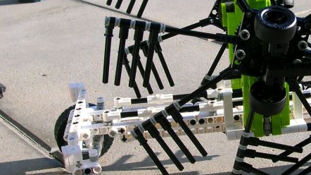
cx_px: 239
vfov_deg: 16.9
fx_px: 585
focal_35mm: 71
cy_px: 61
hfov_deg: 29.2
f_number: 4.9
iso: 50
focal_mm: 6
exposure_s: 1/161
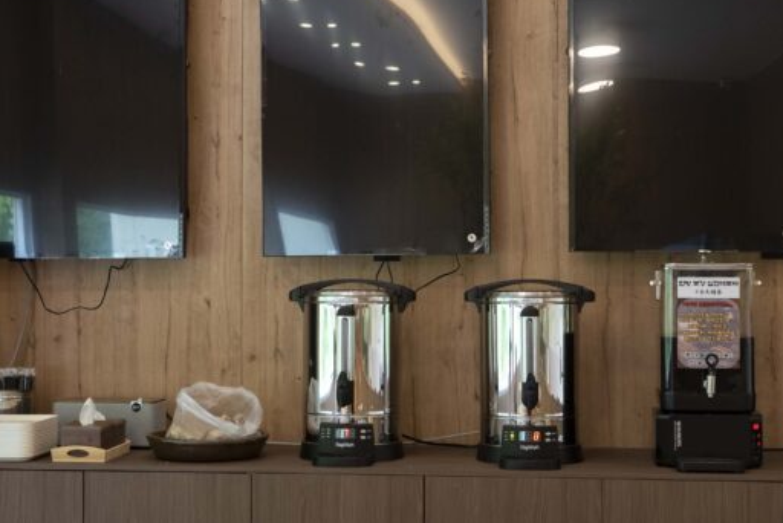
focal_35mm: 64
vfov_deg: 21.3
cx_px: 390
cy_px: 258
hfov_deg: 31.4
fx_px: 1393
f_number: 4.5
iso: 3200
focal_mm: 32
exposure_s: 1/160
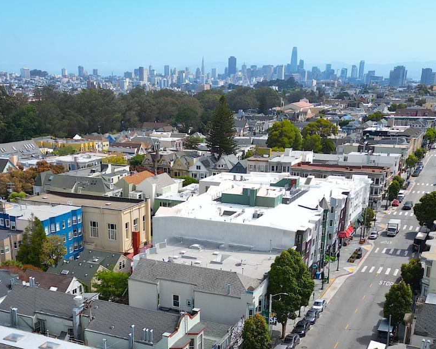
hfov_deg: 41.8
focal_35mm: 44
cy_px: 262
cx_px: 171
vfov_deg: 33.5
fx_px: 568
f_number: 1.7
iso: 100
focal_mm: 6.72
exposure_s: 1/2500
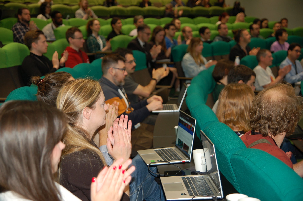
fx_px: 505
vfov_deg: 22.6
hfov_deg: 33.4
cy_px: 100
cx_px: 152
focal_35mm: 60
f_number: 2.8
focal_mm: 40
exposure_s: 1/60
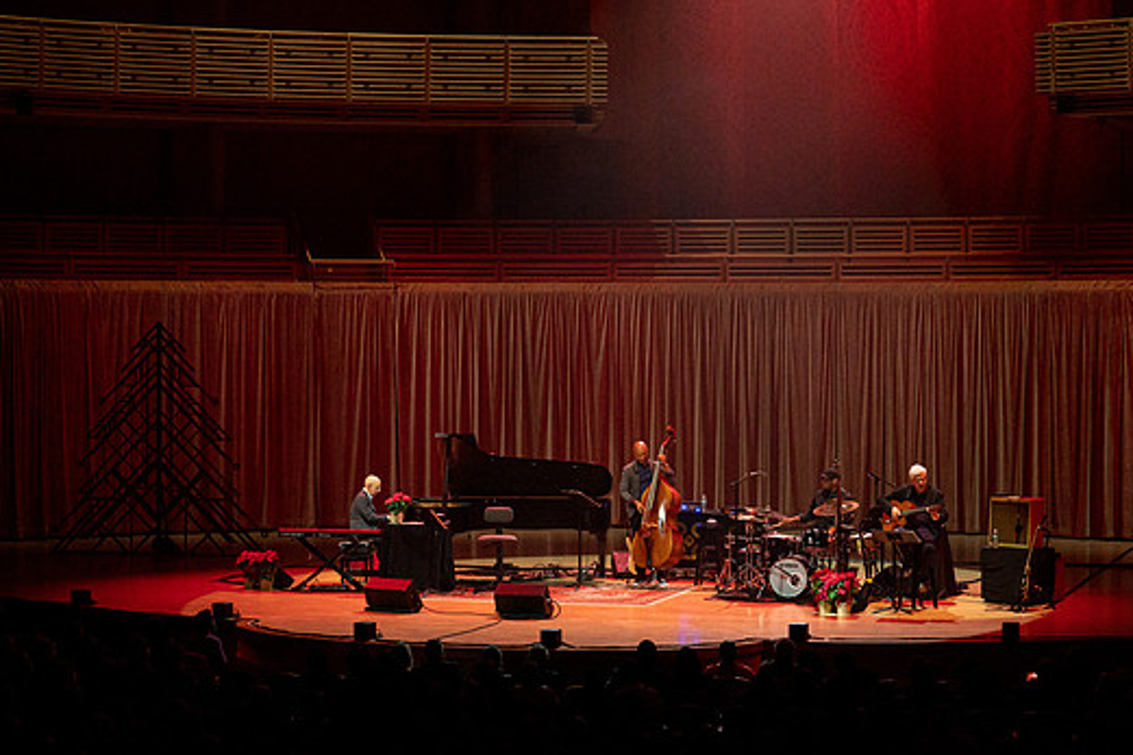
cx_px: 624
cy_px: 380
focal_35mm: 78
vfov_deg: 17.5
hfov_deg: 26.0
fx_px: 2454
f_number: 5.6
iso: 2500
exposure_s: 1/250
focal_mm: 70
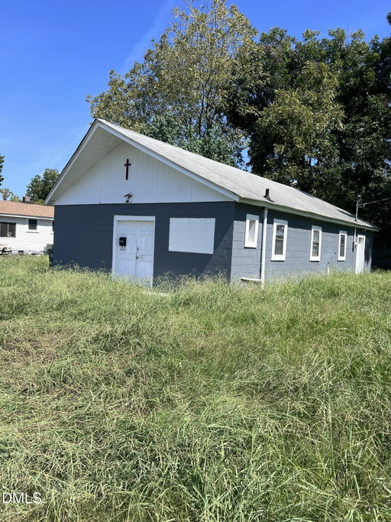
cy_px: 261
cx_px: 196
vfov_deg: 67.3
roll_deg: -3.4
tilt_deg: -1.7
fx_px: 392
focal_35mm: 26
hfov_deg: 53.0
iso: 50
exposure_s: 1/2762
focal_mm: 5.7
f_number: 1.5
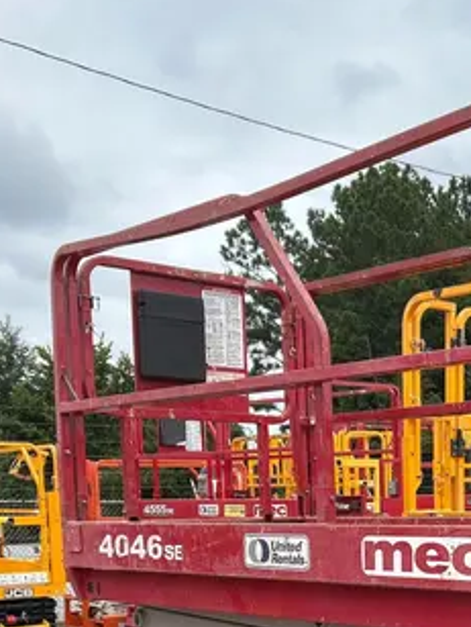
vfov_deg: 29.3
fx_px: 1122
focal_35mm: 62
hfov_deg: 22.7
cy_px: 612
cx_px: 475
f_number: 1.5
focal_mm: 5.7
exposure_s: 1/2762
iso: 50
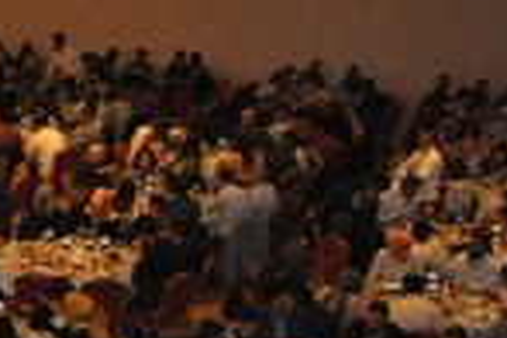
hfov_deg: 16.6
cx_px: -200
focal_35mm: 115
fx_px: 1613
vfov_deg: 11.5
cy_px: 483
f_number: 3.8
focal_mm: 25
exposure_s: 1/60
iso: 800
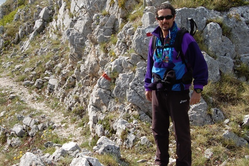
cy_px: 71
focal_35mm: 55
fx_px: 379
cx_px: 91
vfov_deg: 24.7
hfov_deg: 36.1
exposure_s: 1/320
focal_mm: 23
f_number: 9
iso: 200
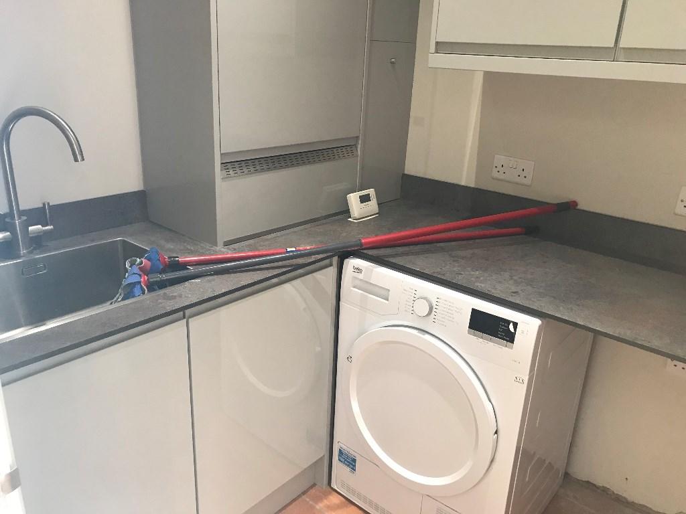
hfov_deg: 63.4
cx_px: 343
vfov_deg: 49.7
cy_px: 257
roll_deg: -2.4
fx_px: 555
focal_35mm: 28
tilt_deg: -20.1
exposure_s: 1/25
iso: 40
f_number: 1.8
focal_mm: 3.99
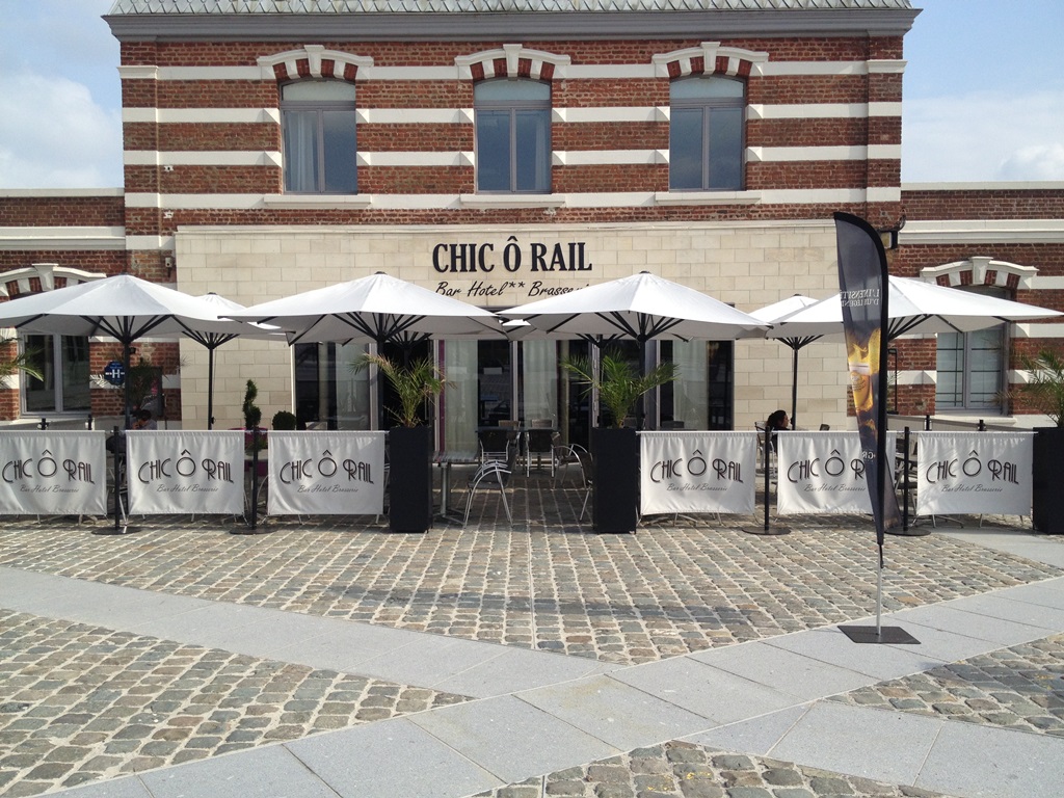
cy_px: 399
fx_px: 1076
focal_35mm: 35
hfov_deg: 52.6
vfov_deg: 40.7
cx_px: 532
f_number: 2.4
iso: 50
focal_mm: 4.28
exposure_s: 1/1453
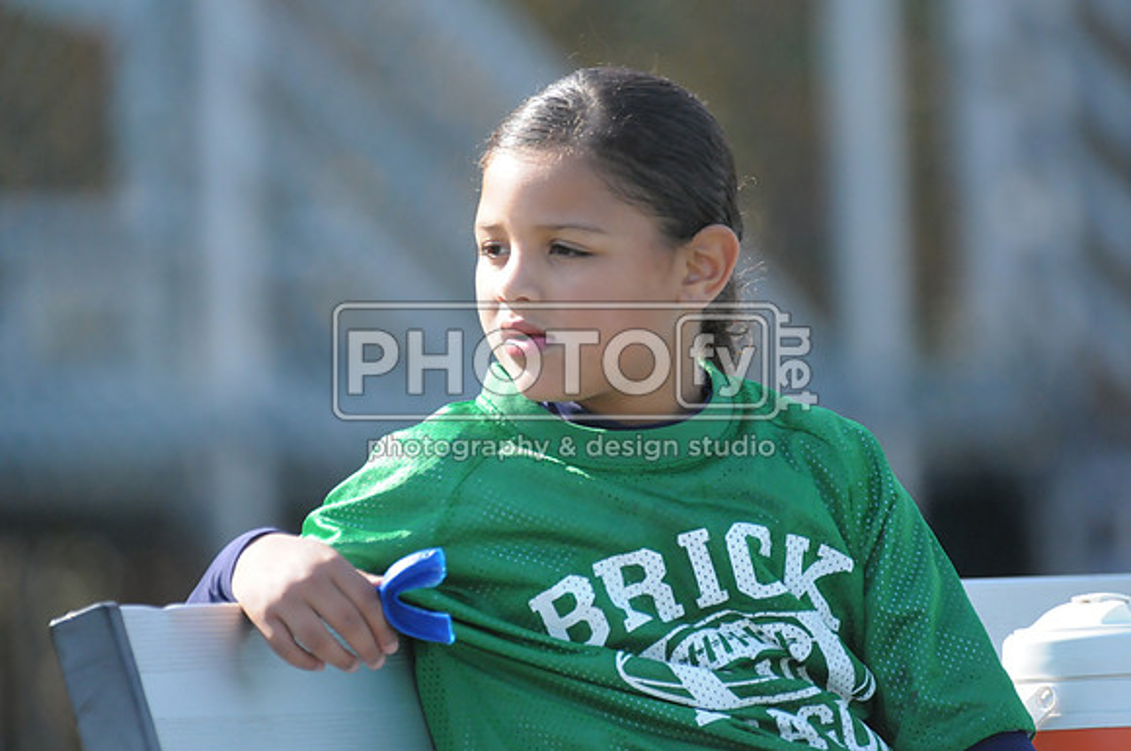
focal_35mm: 510
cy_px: 376
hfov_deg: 4.0
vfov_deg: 2.7
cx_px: 566
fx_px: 16000
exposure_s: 1/3200
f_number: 4
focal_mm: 340
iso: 1600
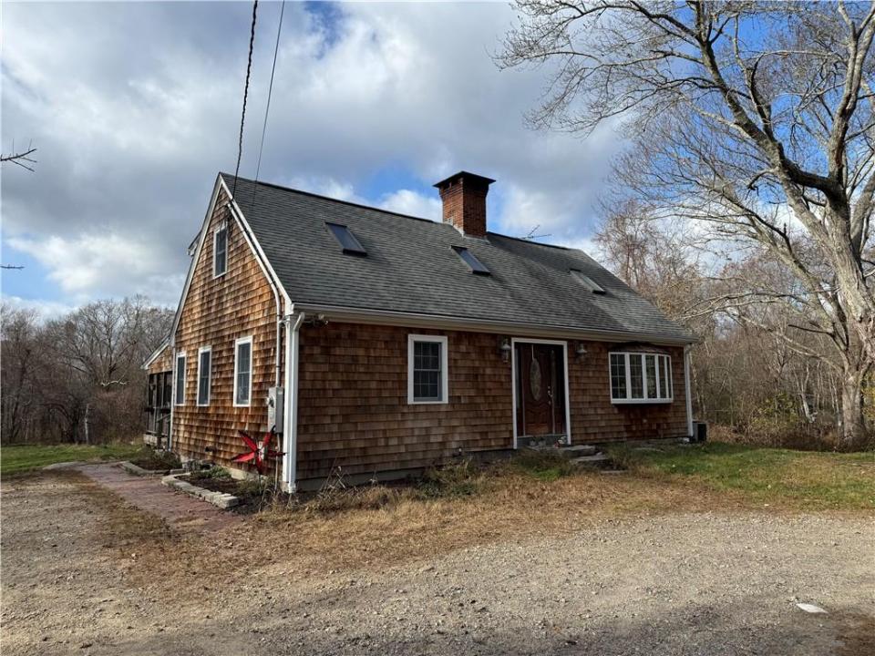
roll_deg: +0.7
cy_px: 328
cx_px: 438
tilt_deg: +7.1
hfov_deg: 71.6
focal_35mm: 24
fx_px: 607
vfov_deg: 56.8
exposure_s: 1/3279
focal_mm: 6.76
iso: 80
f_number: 1.78
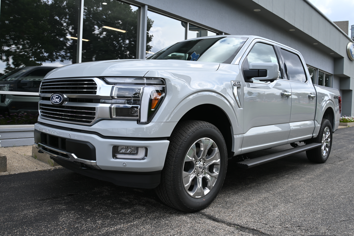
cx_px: 177
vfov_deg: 29.4
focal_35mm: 46
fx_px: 450
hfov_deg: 43.0
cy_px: 118
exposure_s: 1/320
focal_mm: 30.5
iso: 100
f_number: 6.3
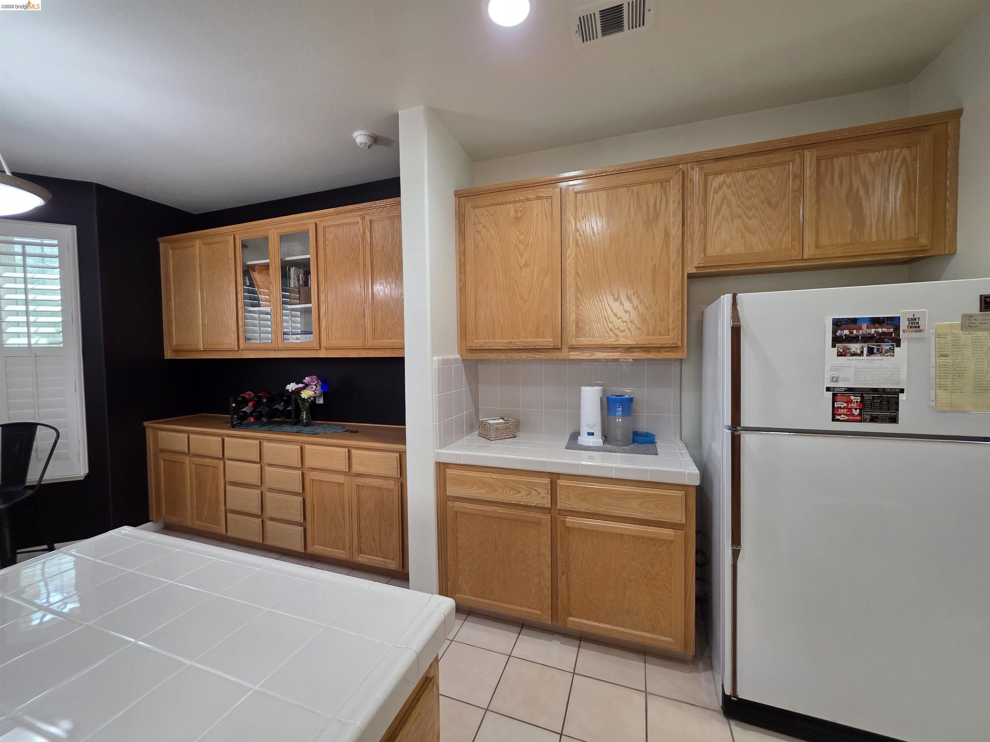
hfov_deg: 106.2
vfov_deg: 89.9
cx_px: 495
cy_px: 371
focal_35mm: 13
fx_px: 372
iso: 160
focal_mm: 2.2
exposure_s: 1/60
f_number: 1.9
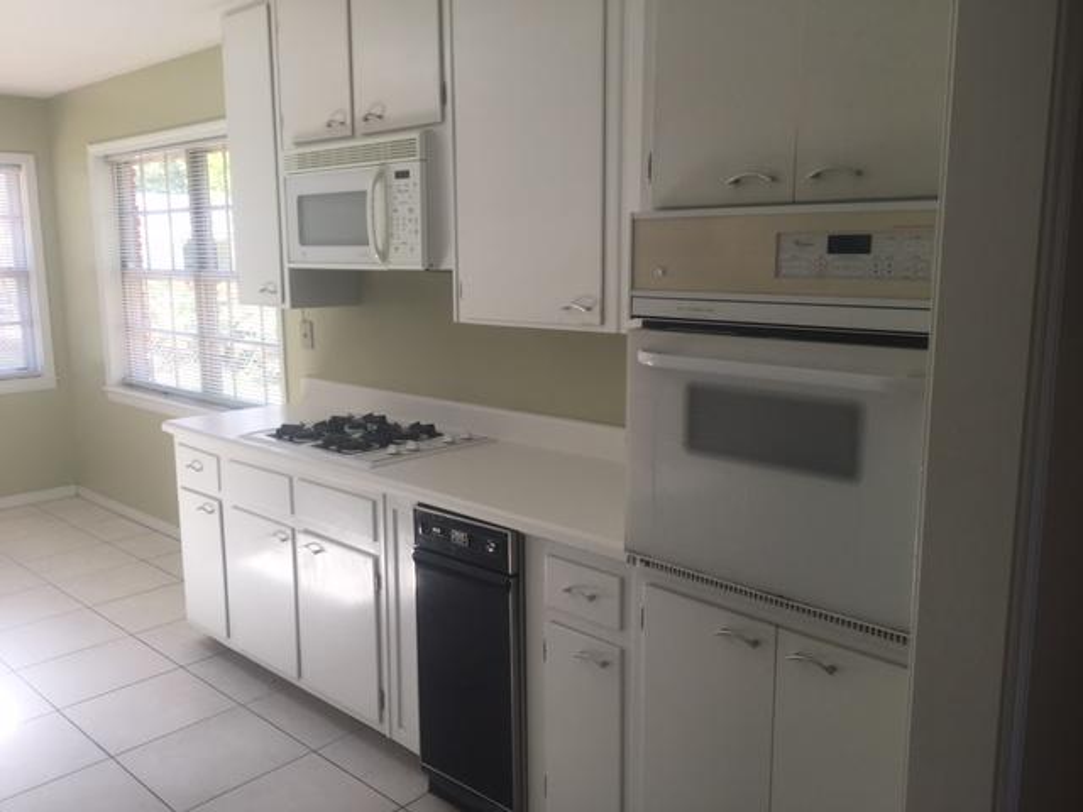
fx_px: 907
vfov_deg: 48.2
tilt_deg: -10.6
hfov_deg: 61.7
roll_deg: -0.1
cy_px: 406
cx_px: 542
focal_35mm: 29
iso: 25
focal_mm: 4.15
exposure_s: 1/60
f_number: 2.2
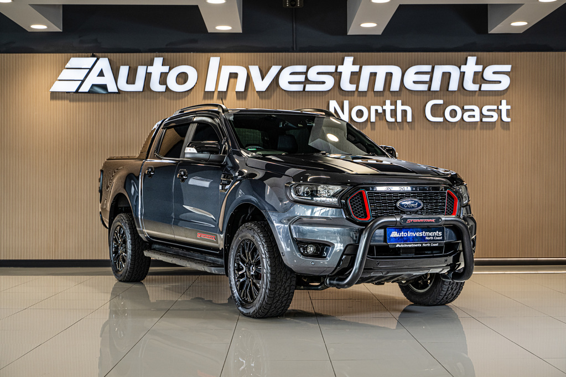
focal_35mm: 56
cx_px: 283
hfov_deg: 35.6
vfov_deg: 24.2
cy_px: 188
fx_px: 880
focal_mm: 56
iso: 500
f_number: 4
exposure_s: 1/160
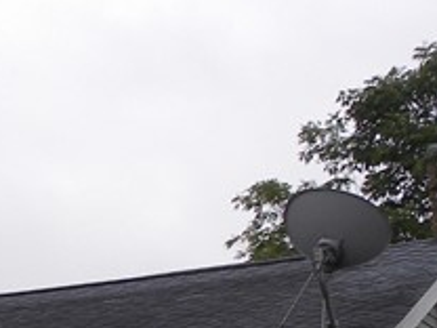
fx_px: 2298
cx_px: -418
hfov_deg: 10.1
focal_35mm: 182
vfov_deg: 8.0
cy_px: 433
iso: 64
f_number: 4
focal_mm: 6.6
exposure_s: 1/192
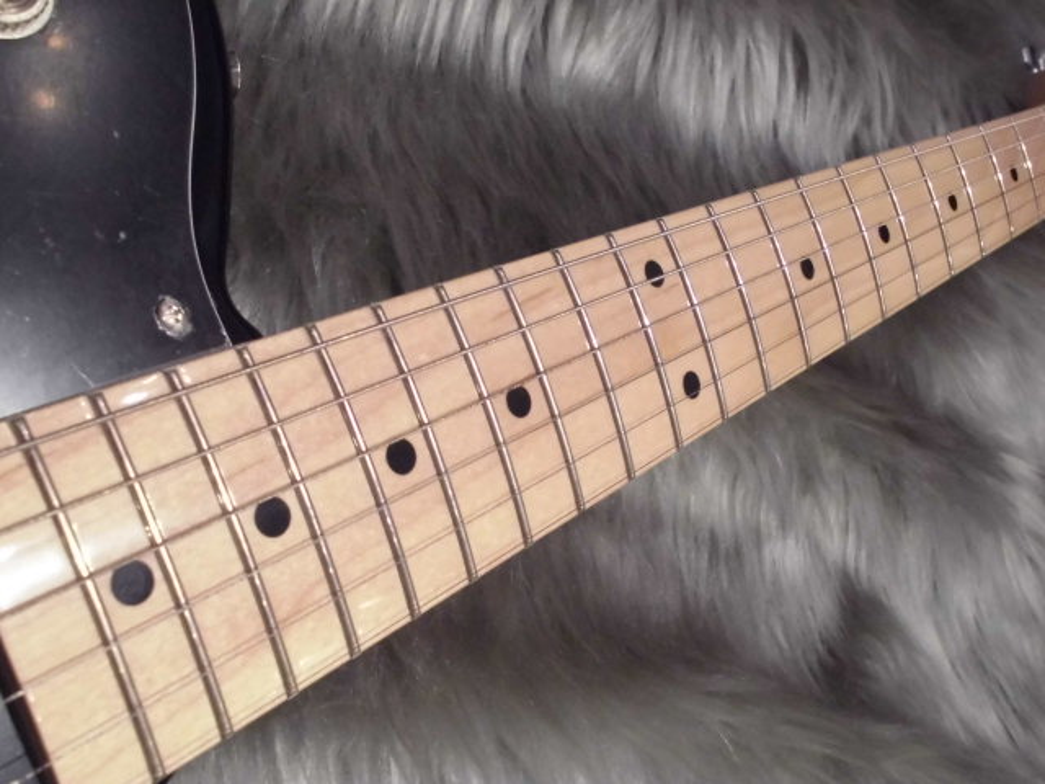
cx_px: 522
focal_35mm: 34
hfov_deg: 54.0
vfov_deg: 41.8
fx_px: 1026
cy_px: 392
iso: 800
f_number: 4
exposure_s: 1/20
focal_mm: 6.1
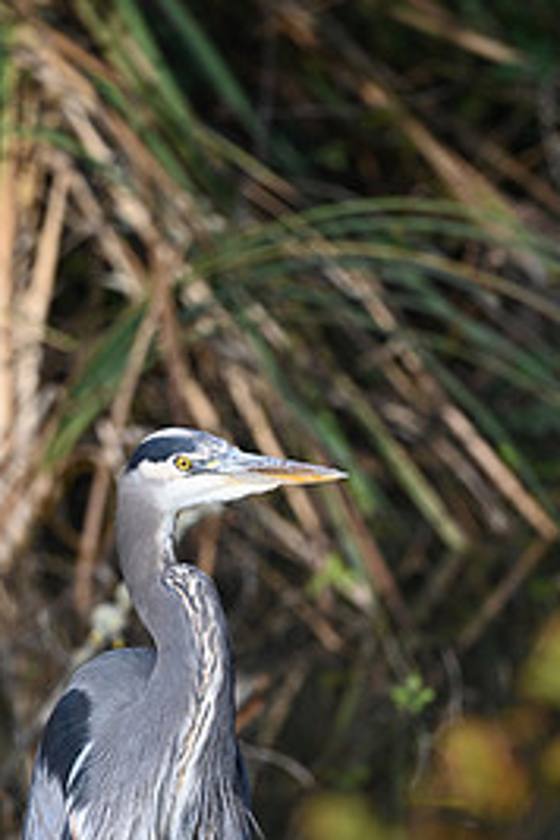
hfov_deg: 1.4
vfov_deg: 2.0
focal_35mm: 1010
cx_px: 233
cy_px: 607
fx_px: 23565
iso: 220
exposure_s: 1/640
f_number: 6.3
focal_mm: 600
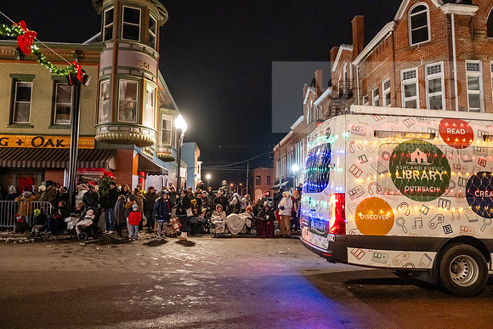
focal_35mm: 26
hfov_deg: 69.4
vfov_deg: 49.6
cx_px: 246
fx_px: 356
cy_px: 164
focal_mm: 26
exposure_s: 1/160
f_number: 2.8
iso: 5000
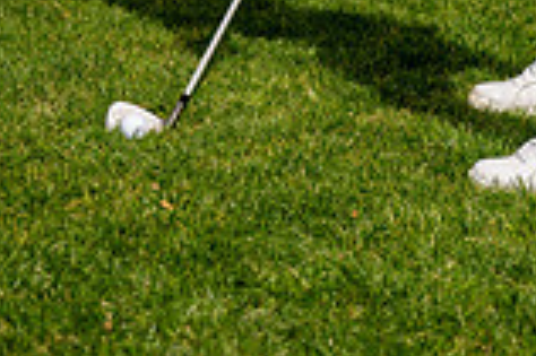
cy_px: -403
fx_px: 2380
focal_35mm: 160
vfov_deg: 8.1
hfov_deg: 12.8
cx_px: 373
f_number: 4
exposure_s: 1/1250
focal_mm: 56
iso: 100
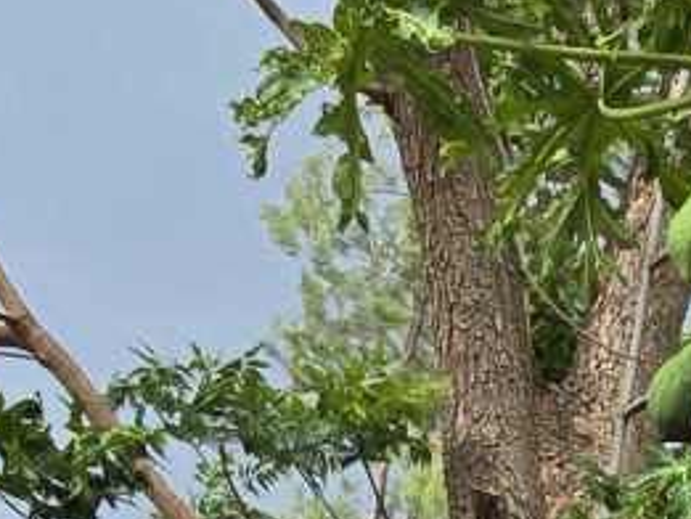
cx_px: 937
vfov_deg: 12.1
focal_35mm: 102
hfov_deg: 17.8
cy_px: 1173
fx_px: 2037
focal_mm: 2.2
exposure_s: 1/263
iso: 50
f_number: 2.2
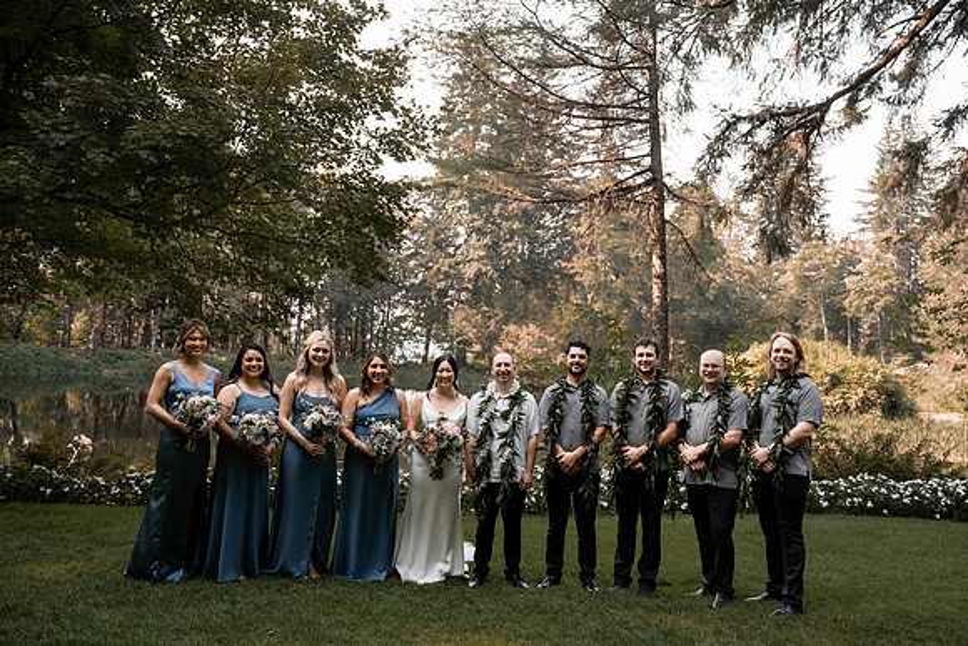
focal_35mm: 31
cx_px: 484
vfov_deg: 42.3
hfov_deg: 60.3
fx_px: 834
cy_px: 323
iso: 320
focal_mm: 31
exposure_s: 1/1000
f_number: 2.8
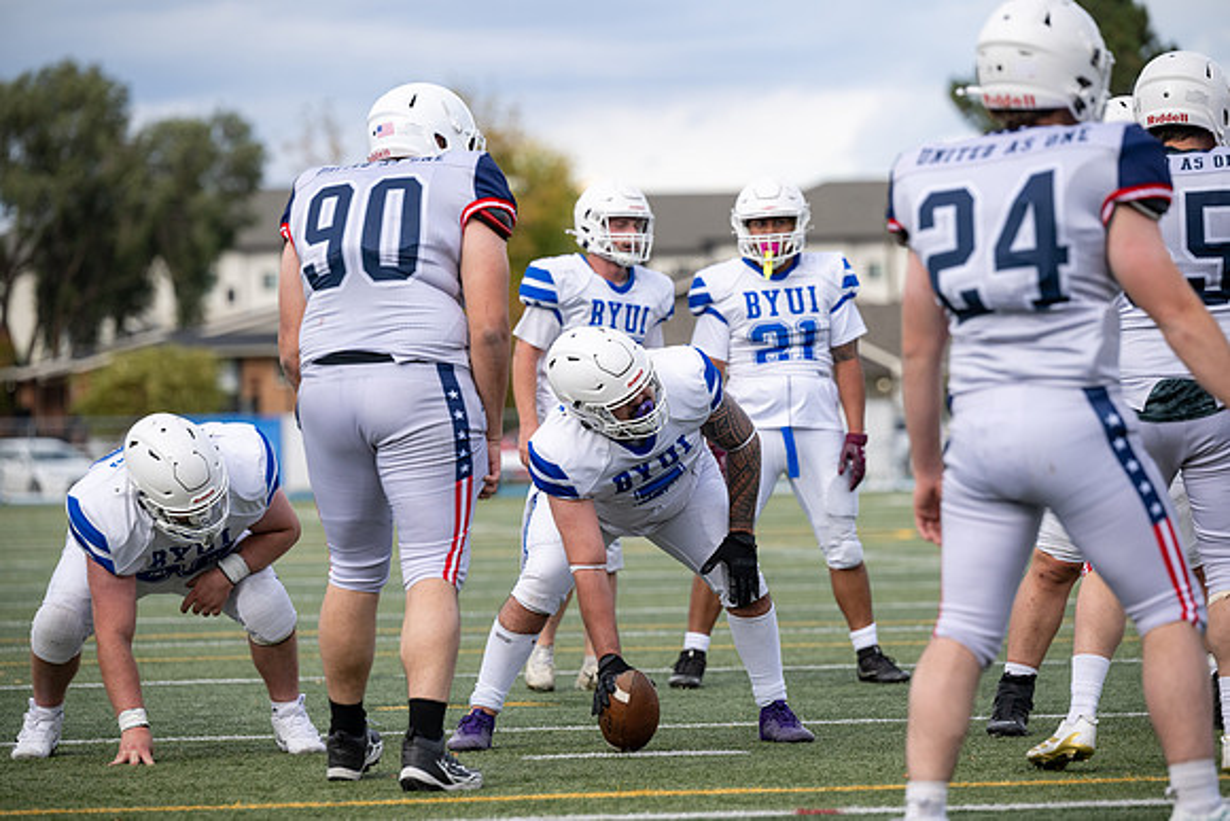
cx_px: 615
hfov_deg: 11.7
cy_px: 410
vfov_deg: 7.9
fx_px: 5980
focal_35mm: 175
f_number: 4
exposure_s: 1/1600
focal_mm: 175
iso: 200
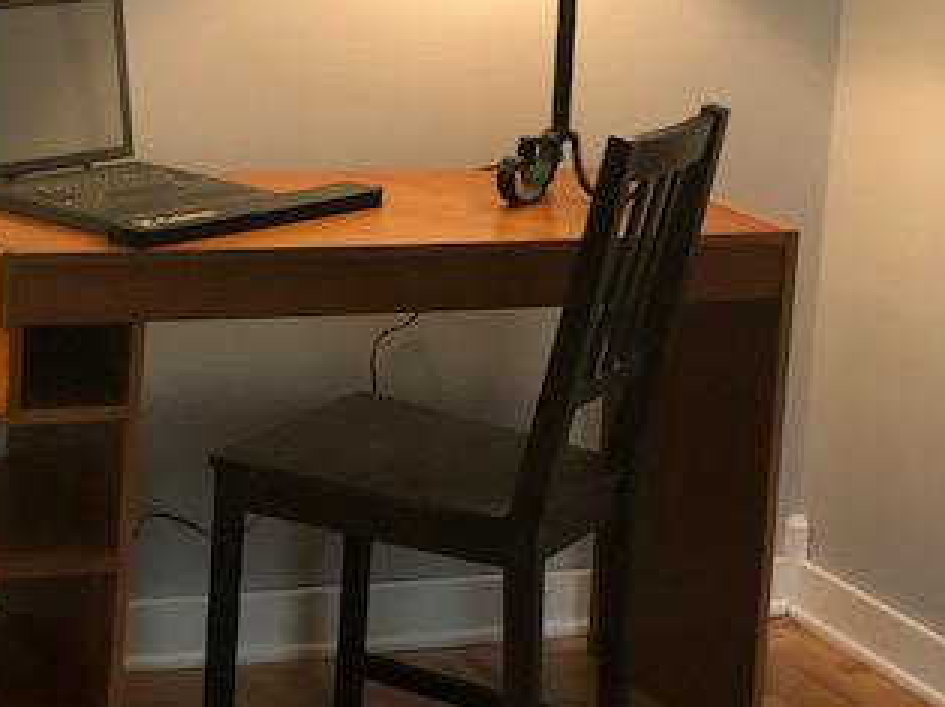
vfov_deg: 13.8
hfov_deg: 18.3
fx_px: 2892
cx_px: 153
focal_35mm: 106
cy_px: 87
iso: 250
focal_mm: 6
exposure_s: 1/60
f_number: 2.4
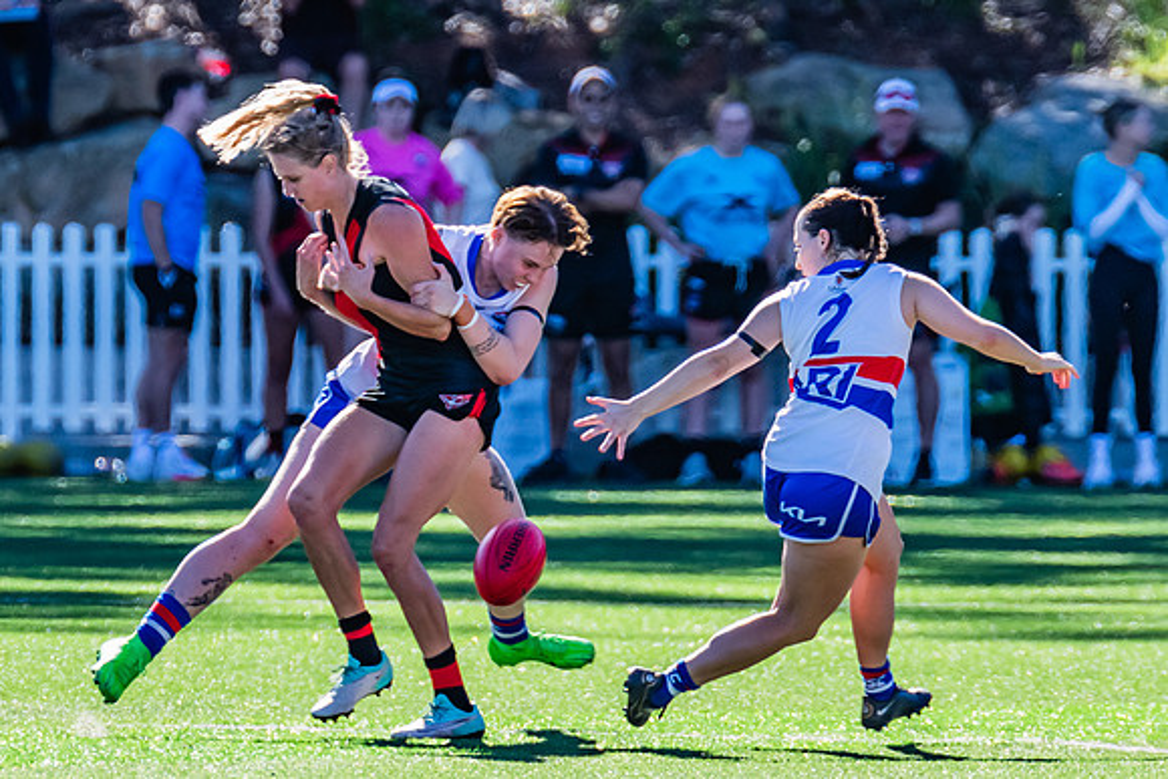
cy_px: 323
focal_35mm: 965
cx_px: 419
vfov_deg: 1.4
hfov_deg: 2.1
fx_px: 31313
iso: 800
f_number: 8
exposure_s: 1/1250
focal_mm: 500
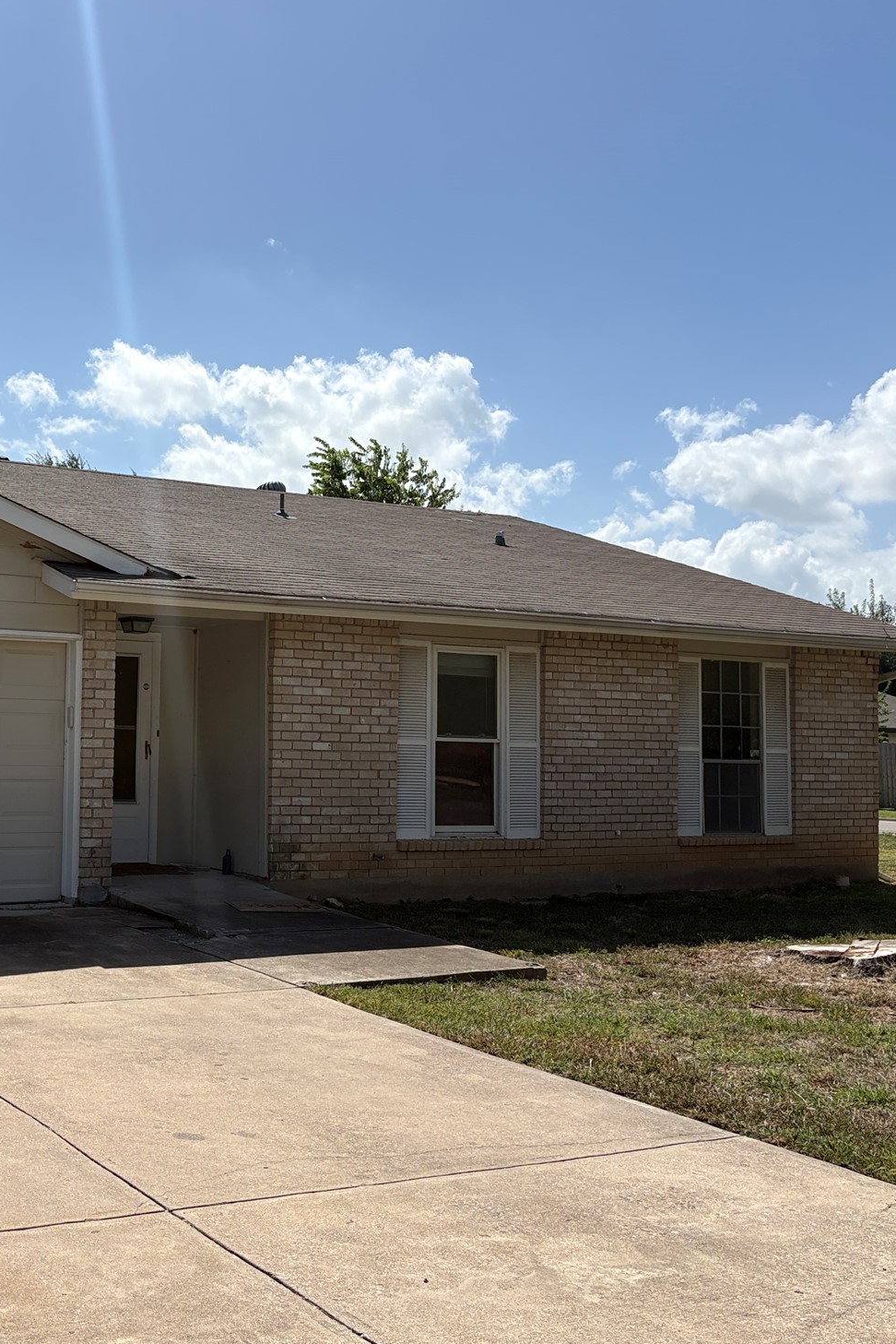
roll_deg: -0.2
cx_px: 123
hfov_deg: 33.6
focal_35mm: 38
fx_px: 1418
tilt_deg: +3.7
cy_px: 644
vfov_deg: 50.7
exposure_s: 1/6993
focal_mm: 5.96
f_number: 1.6
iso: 50
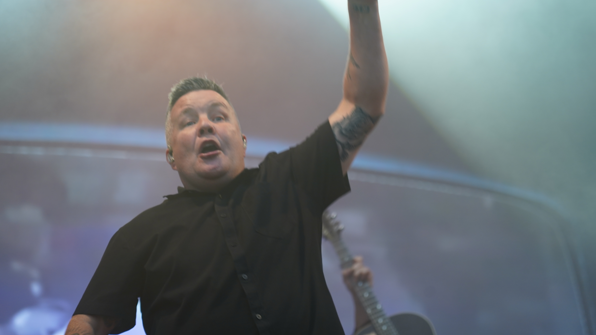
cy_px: 135
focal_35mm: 111
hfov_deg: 19.3
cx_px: 296
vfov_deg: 10.9
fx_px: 1754
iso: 500
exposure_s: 1/160
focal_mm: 105
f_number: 4
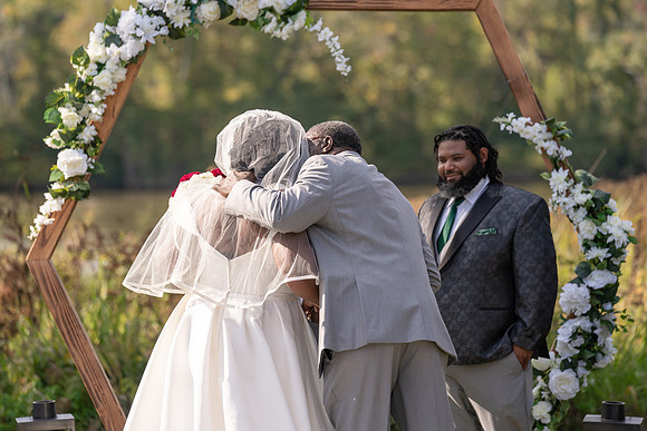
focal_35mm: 180
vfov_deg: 7.7
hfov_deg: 11.4
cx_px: 325
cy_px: 212
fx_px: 3227
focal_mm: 173
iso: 100
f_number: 4
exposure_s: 1/1600
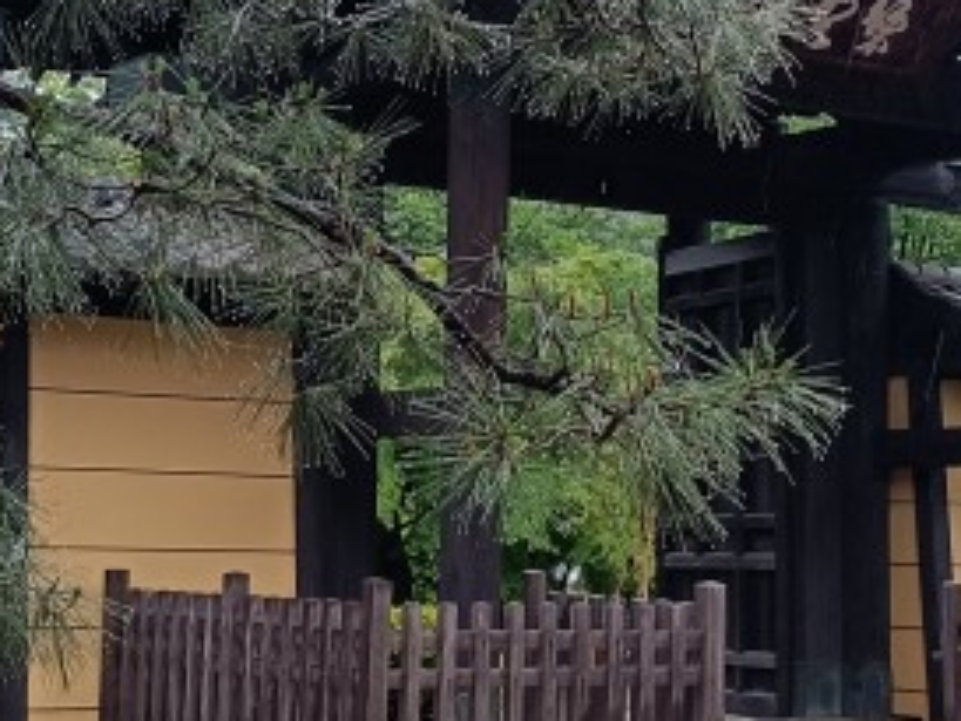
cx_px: 479
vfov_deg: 16.4
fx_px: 2500
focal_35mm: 90
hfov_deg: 21.8
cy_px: 232
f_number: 1.65
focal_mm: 6.14
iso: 93
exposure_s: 1/100
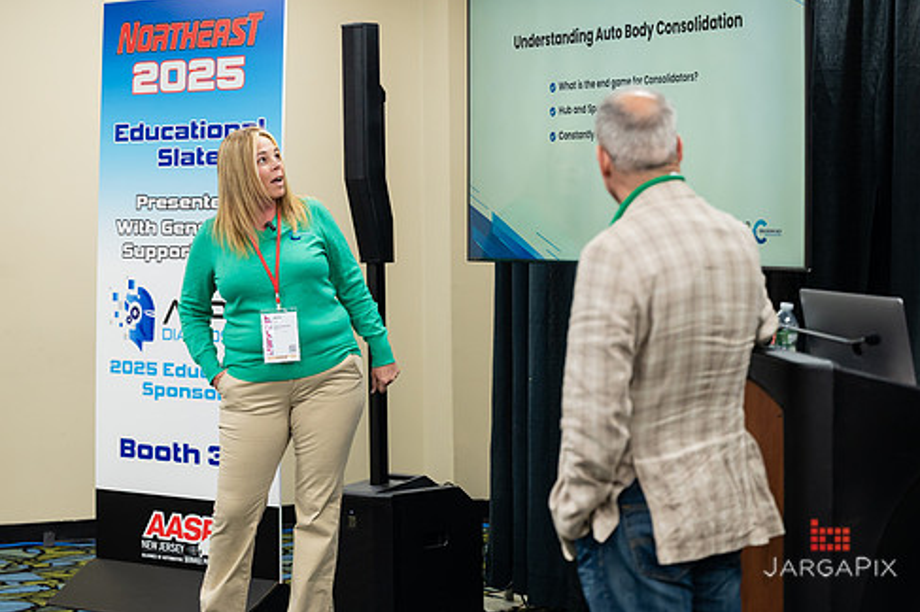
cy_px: 244
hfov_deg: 20.8
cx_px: 395
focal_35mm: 98
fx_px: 2503
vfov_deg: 13.9
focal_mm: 80
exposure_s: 1/200
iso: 1000
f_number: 3.2
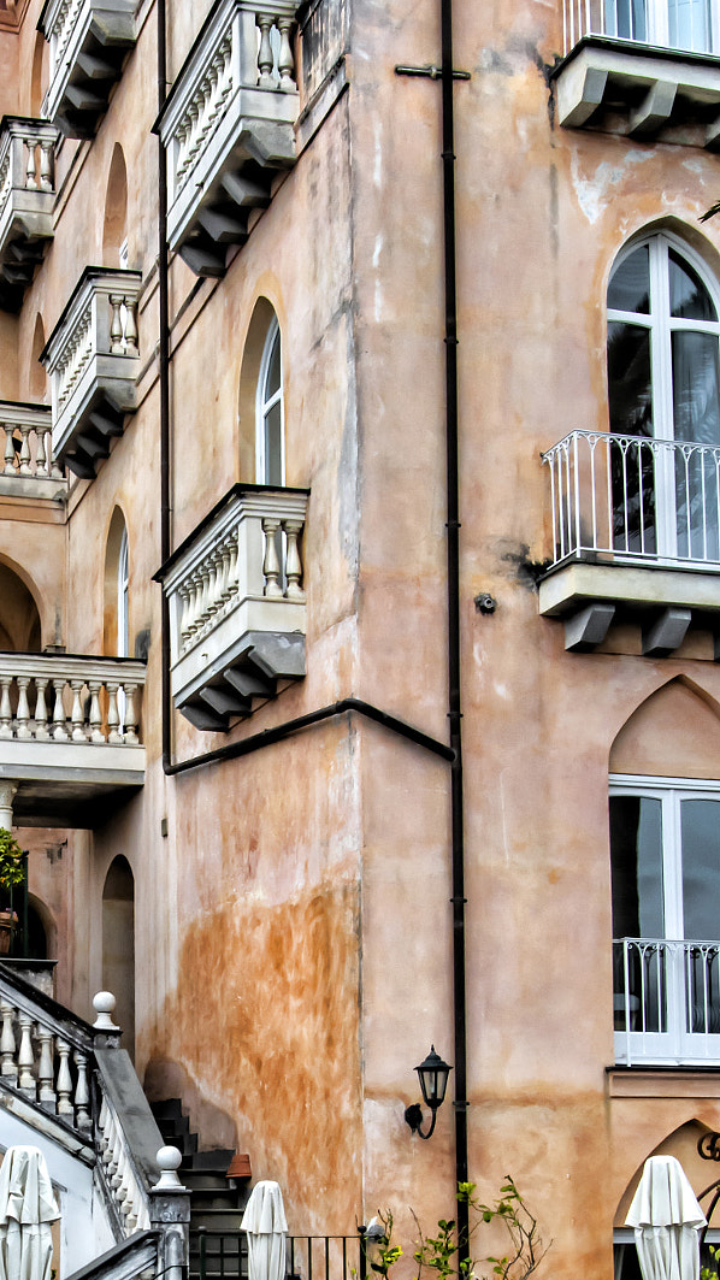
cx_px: 160
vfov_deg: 39.2
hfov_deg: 22.8
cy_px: 903
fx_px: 1765
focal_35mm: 52
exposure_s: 1/125
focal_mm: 22
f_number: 14
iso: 800
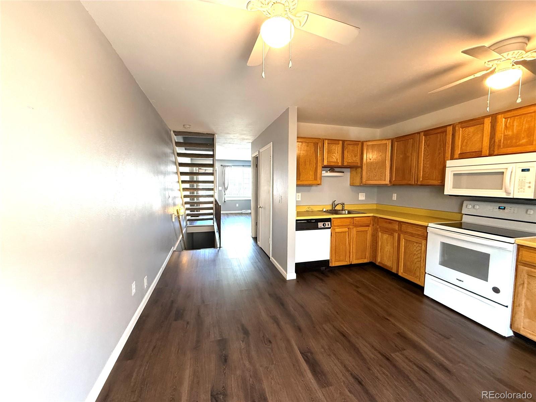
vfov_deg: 85.7
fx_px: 217
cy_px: 201
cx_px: 268
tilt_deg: -4.9
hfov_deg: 102.1
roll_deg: -0.2
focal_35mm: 14
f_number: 2.2
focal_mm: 2.22
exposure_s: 1/60
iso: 320
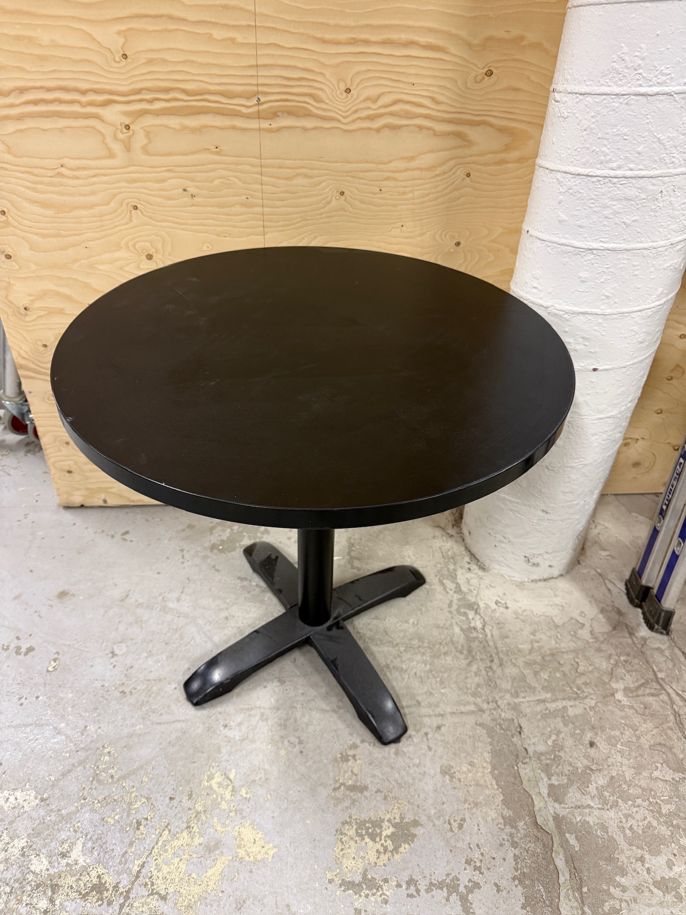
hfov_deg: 56.8
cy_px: 458
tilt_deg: -37.4
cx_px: 343
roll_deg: -2.8
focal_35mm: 24
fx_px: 634
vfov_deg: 71.6
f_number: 1.78
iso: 250
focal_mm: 6.76
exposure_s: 1/50
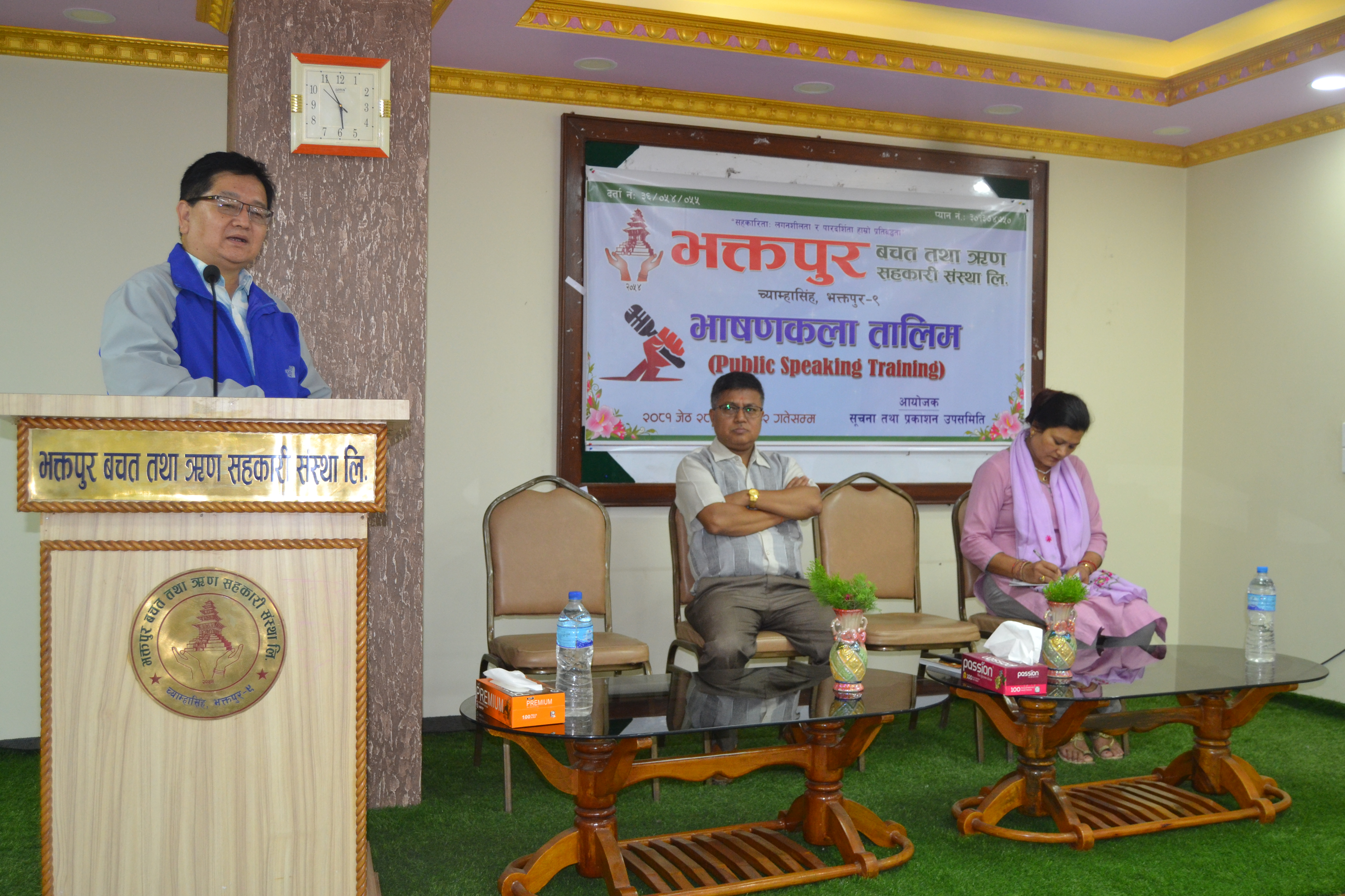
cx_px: 672
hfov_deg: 55.1
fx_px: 1289
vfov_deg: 38.4
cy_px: 448
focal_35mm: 34
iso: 1000
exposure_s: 1/60
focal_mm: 23
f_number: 3.8
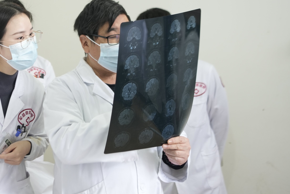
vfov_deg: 20.6
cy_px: 73
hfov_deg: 29.9
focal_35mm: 66
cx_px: 62
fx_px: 532
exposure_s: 1/40
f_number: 2.8
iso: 640
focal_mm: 35
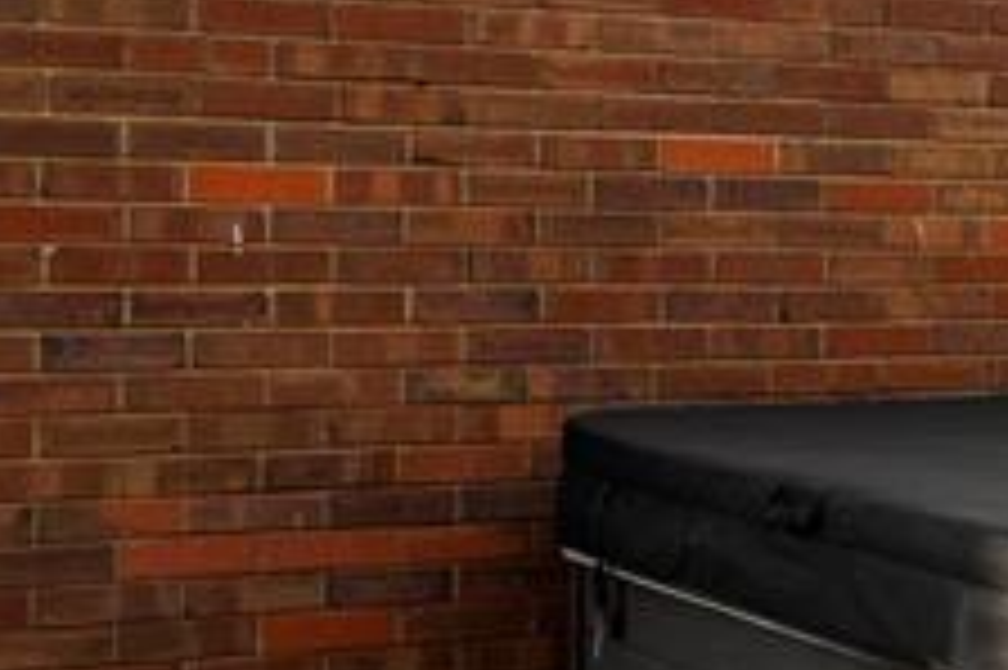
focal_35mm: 96
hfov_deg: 18.3
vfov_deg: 14.2
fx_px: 2686
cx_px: 1611
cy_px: 286
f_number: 4
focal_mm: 21
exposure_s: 1/200
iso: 100
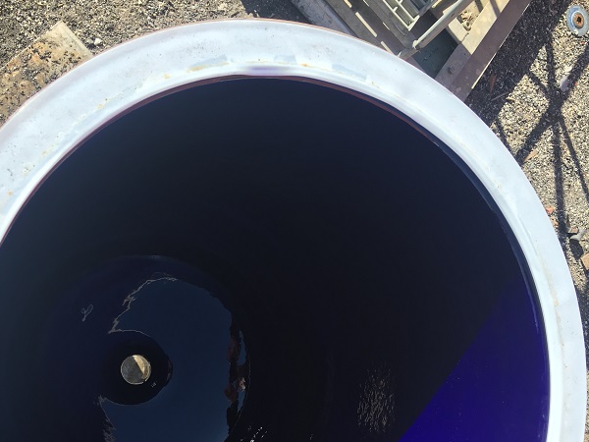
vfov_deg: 35.7
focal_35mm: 39
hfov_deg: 47.9
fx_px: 664
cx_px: 296
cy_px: 348
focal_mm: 4.15
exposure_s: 1/565
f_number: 2.2
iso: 25
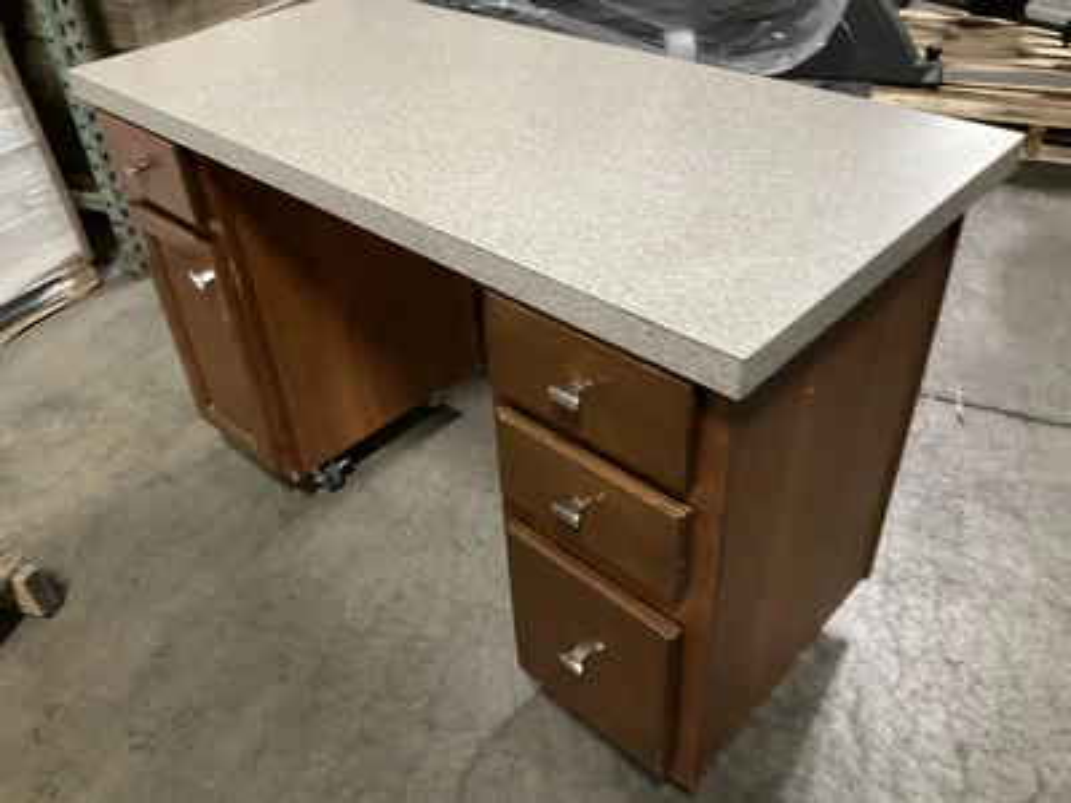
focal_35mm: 29
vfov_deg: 48.2
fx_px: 897
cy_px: 402
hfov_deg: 61.7
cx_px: 536
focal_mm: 3
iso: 320
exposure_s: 1/30
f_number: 1.8
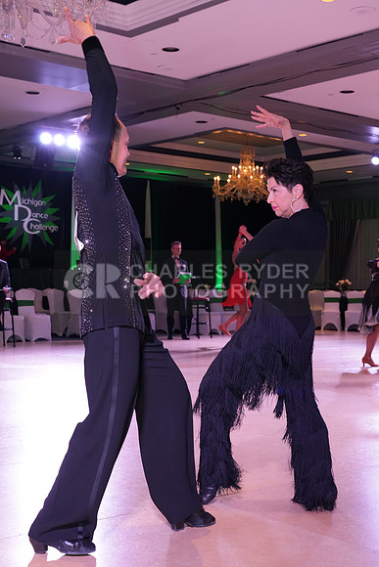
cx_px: 190
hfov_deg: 26.5
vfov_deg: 38.9
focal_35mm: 51
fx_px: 805
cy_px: 284
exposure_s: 1/250
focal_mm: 51
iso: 3200
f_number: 7.1
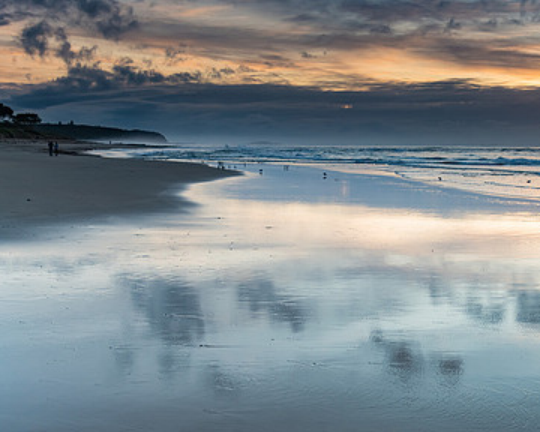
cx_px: 410
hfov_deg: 34.6
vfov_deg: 28.6
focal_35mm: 53
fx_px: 847
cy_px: 182
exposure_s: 1/60
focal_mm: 35
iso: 400
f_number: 5.6
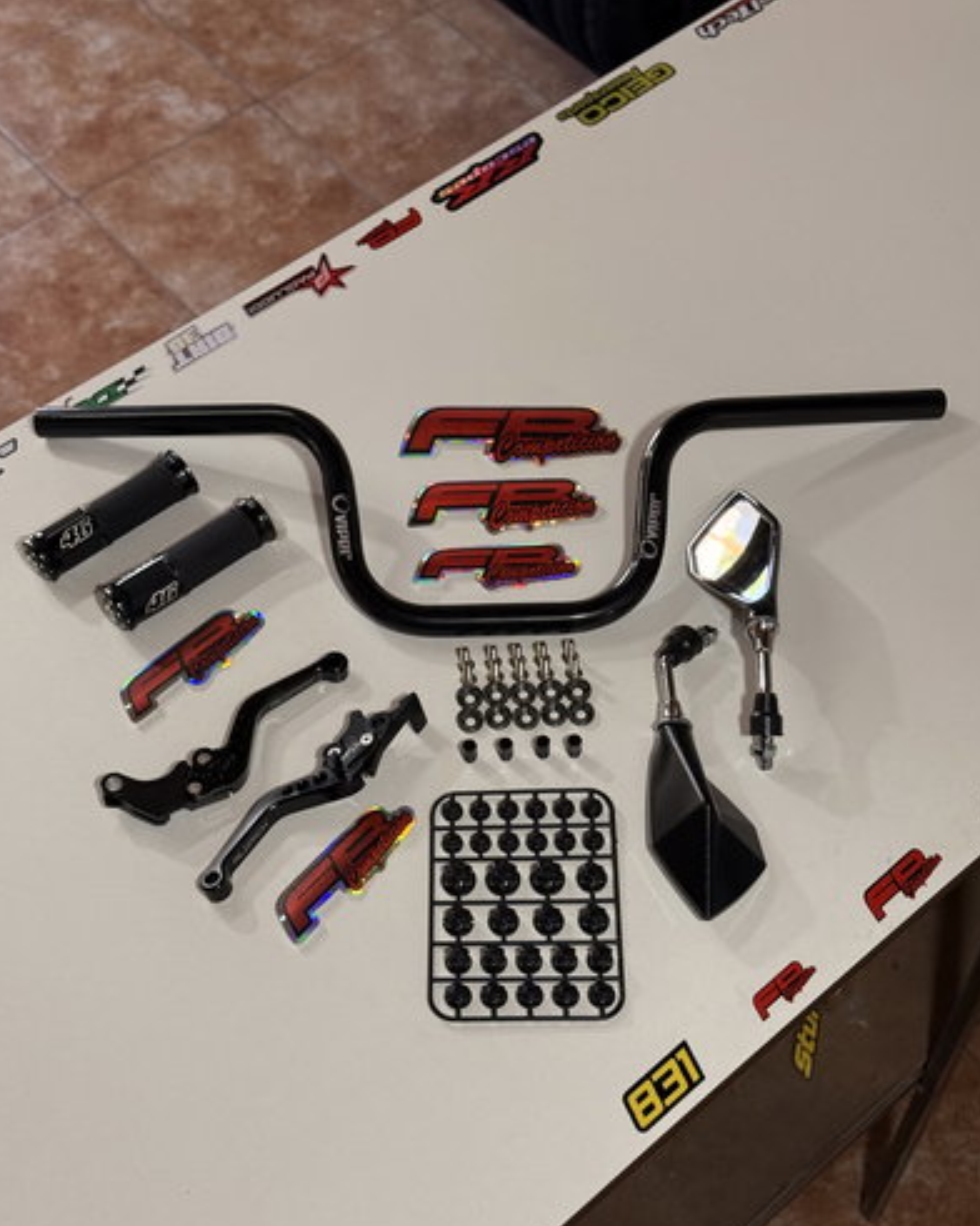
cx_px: 490
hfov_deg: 29.7
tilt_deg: -54.6
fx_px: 1849
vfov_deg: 36.7
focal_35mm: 51
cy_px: 627
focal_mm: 6.76
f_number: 1.78
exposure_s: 1/168
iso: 125
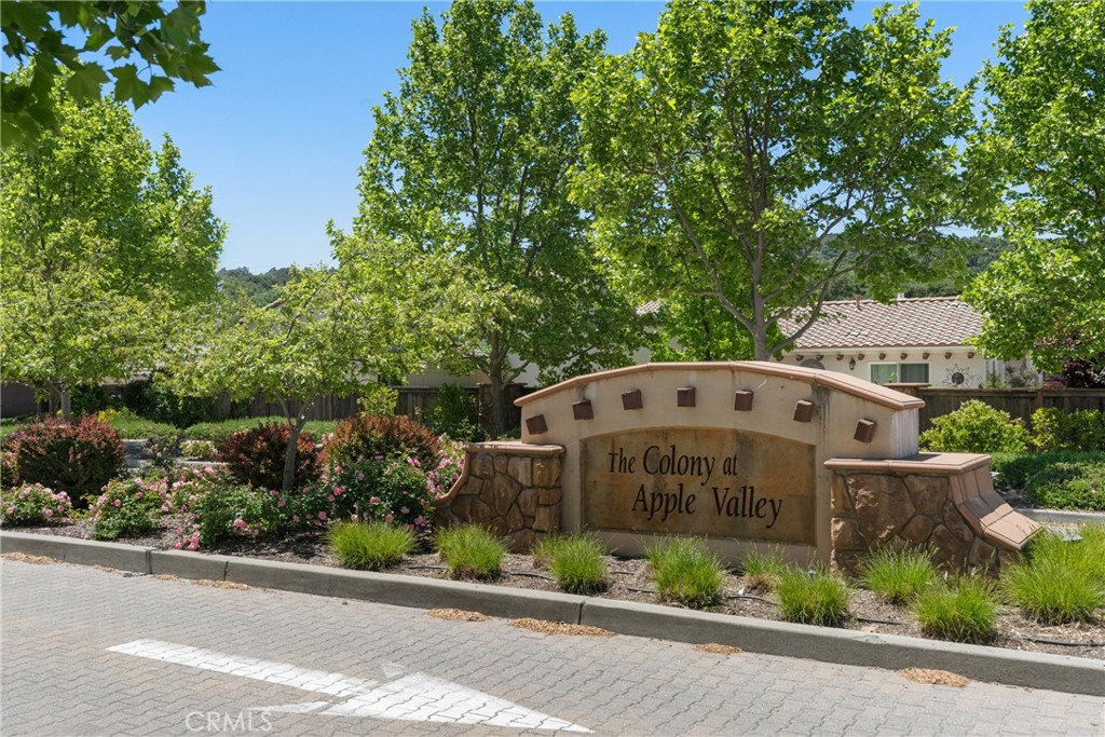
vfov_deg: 37.9
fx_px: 1074
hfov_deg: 54.4
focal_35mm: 35
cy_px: 368
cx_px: 552
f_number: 8
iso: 1000
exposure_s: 1/320
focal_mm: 35
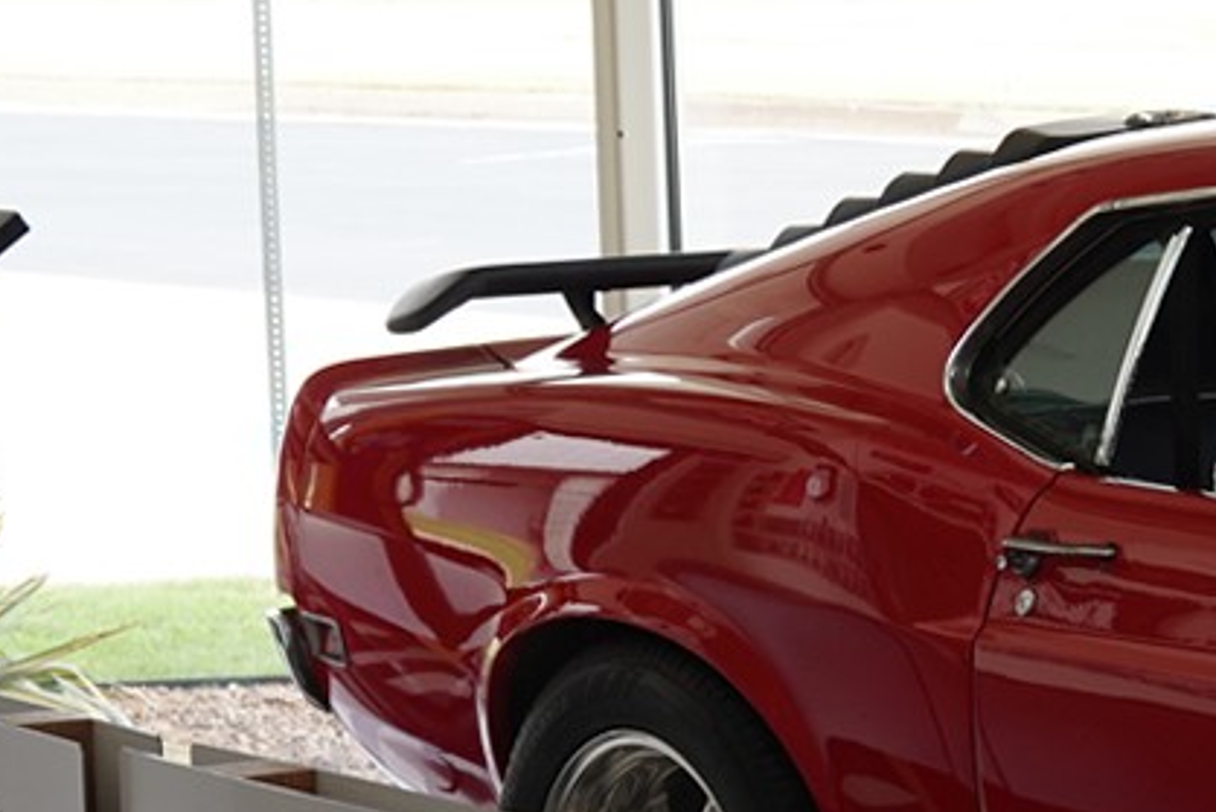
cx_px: 2217
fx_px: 5338
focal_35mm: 158
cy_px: 544
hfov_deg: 11.9
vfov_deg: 8.7
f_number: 8
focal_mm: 33
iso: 400
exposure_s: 1/100
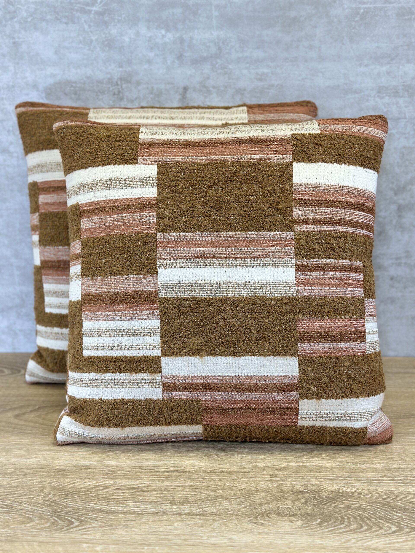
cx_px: 208
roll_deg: +0.7
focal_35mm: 48
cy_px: 276
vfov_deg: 39.7
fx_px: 767
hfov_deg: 30.3
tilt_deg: -16.8
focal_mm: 6.86
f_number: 1.78
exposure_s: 1/170
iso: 100
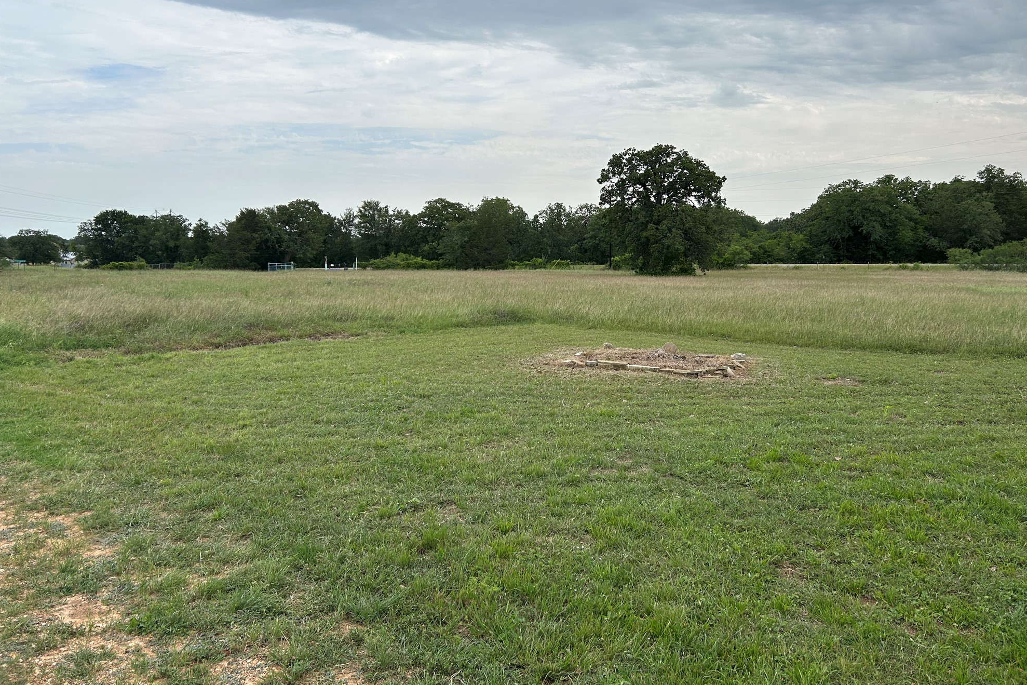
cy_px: 302
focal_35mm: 28
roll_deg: +1.1
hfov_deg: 65.5
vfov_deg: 46.3
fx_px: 799
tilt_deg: -3.5
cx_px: 529
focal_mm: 5.7
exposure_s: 1/2994
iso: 50
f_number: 1.5
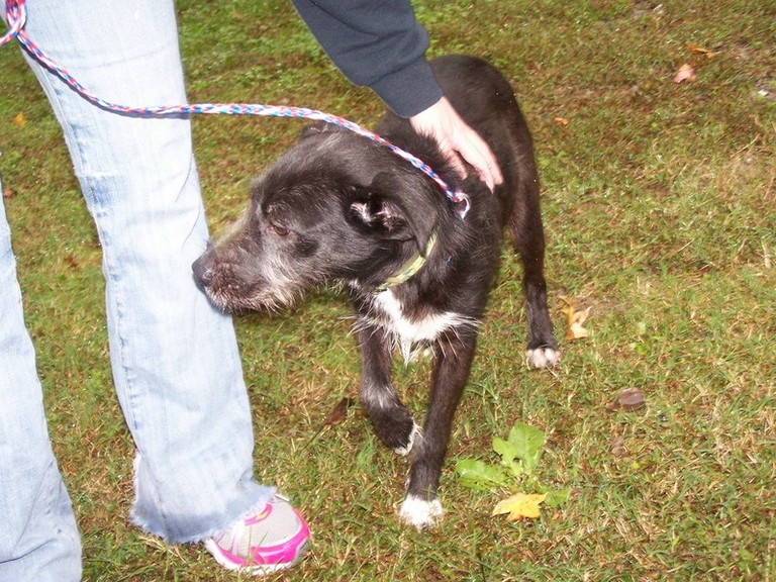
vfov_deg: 28.6
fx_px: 1143
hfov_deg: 37.5
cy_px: 291
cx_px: 388
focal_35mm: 51
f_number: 3
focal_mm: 8.5
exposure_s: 1/60
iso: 140
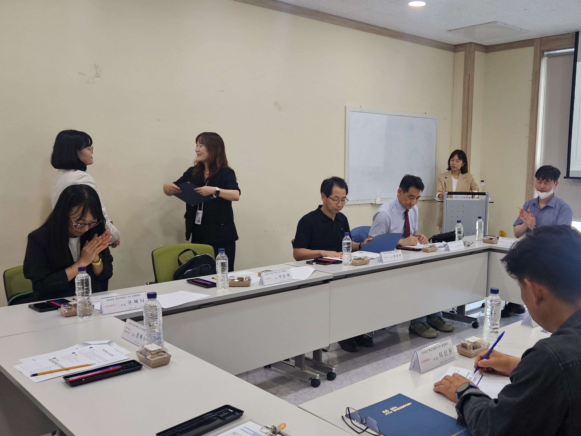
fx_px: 571
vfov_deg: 41.8
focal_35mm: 34
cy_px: 229
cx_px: 369
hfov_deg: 53.3
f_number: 1.8
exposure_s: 1/120
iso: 125
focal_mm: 5.4
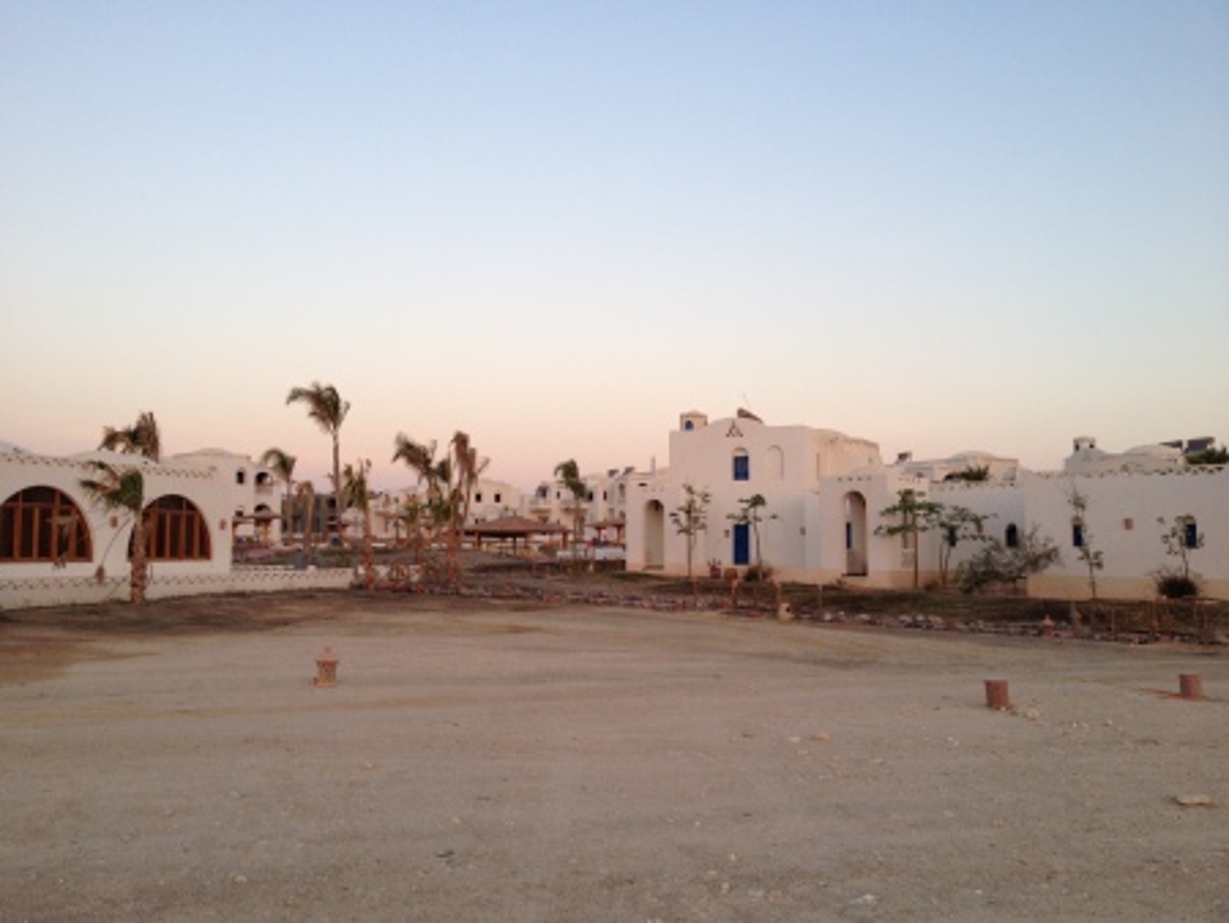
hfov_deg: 52.6
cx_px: 614
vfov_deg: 40.7
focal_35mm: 35
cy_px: 462
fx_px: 1243
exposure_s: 1/120
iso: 50
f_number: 2.4
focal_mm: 4.28
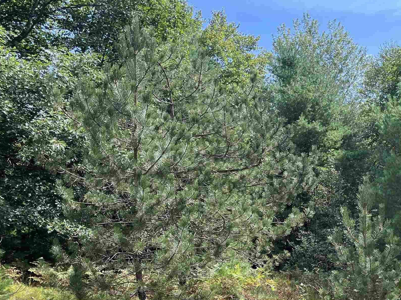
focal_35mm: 50
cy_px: 226
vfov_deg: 28.7
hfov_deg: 37.1
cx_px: 311
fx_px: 579
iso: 50
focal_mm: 5.1
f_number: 1.6
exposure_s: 1/852
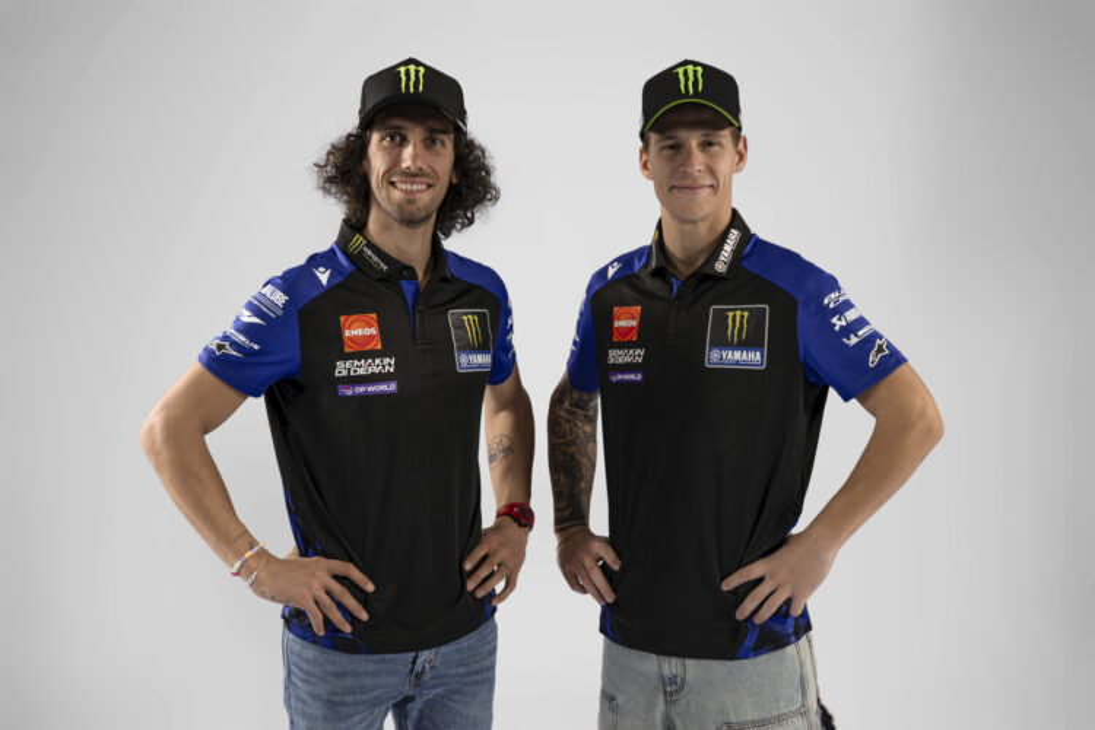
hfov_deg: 43.6
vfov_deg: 29.9
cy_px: 365
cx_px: 548
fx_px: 1369
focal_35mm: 45
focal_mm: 45
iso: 80
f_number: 5
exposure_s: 1/200
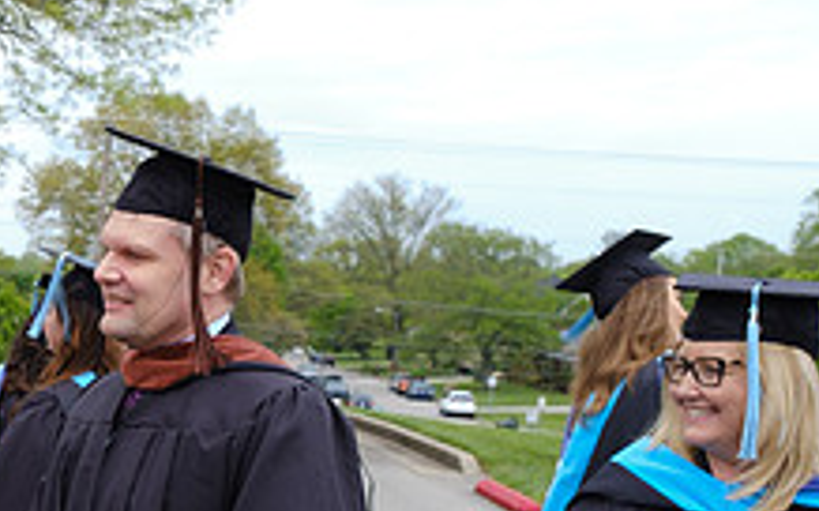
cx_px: -188
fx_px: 1450
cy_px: 577
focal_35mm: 65
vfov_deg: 19.1
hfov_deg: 27.4
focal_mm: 16
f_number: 5
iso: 400
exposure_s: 1/250
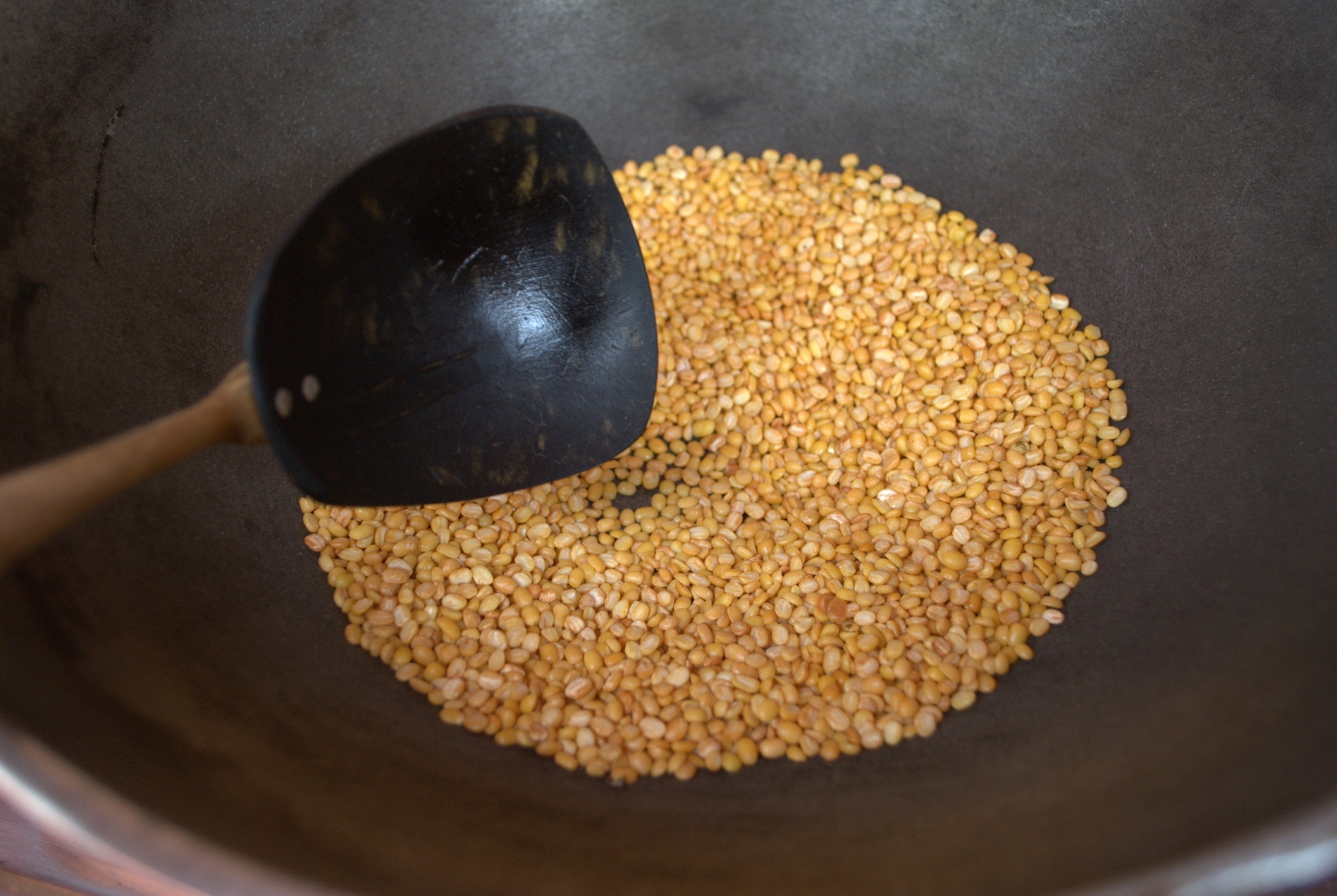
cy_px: 457
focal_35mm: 37
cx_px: 654
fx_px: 1376
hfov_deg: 51.8
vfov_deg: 36.1
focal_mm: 24
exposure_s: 1/50
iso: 400
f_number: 4.2
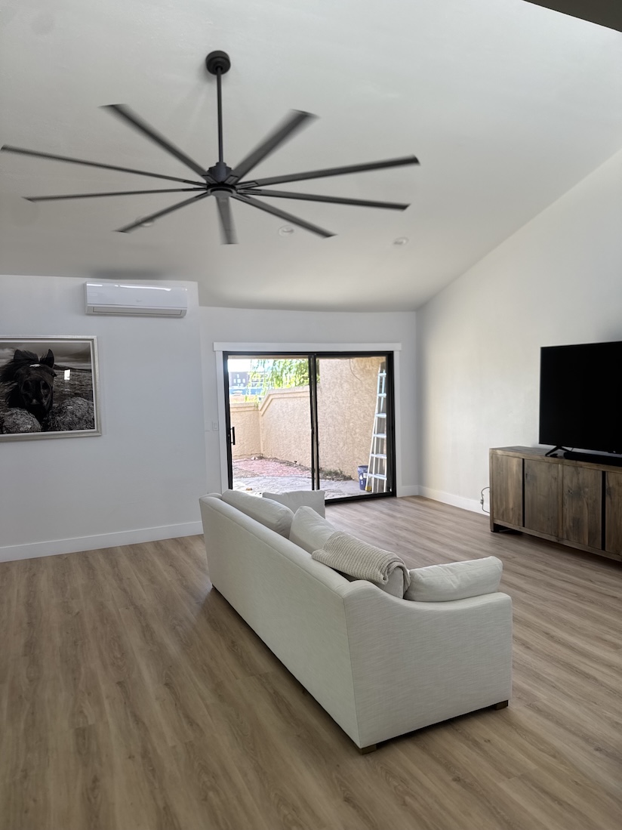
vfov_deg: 71.6
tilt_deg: -1.9
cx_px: 311
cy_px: 415
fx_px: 575
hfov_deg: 56.8
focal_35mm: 24
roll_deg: +1.7
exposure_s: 1/132
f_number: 1.78
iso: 50
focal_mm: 6.76
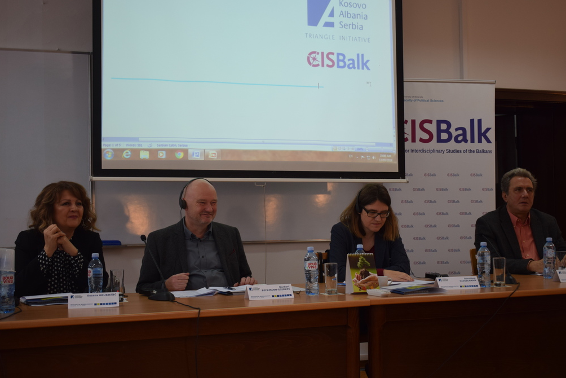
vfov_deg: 26.0
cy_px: 191
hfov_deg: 38.2
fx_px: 818
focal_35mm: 52
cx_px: 281
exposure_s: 1/60
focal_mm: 34
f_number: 4.5
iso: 400
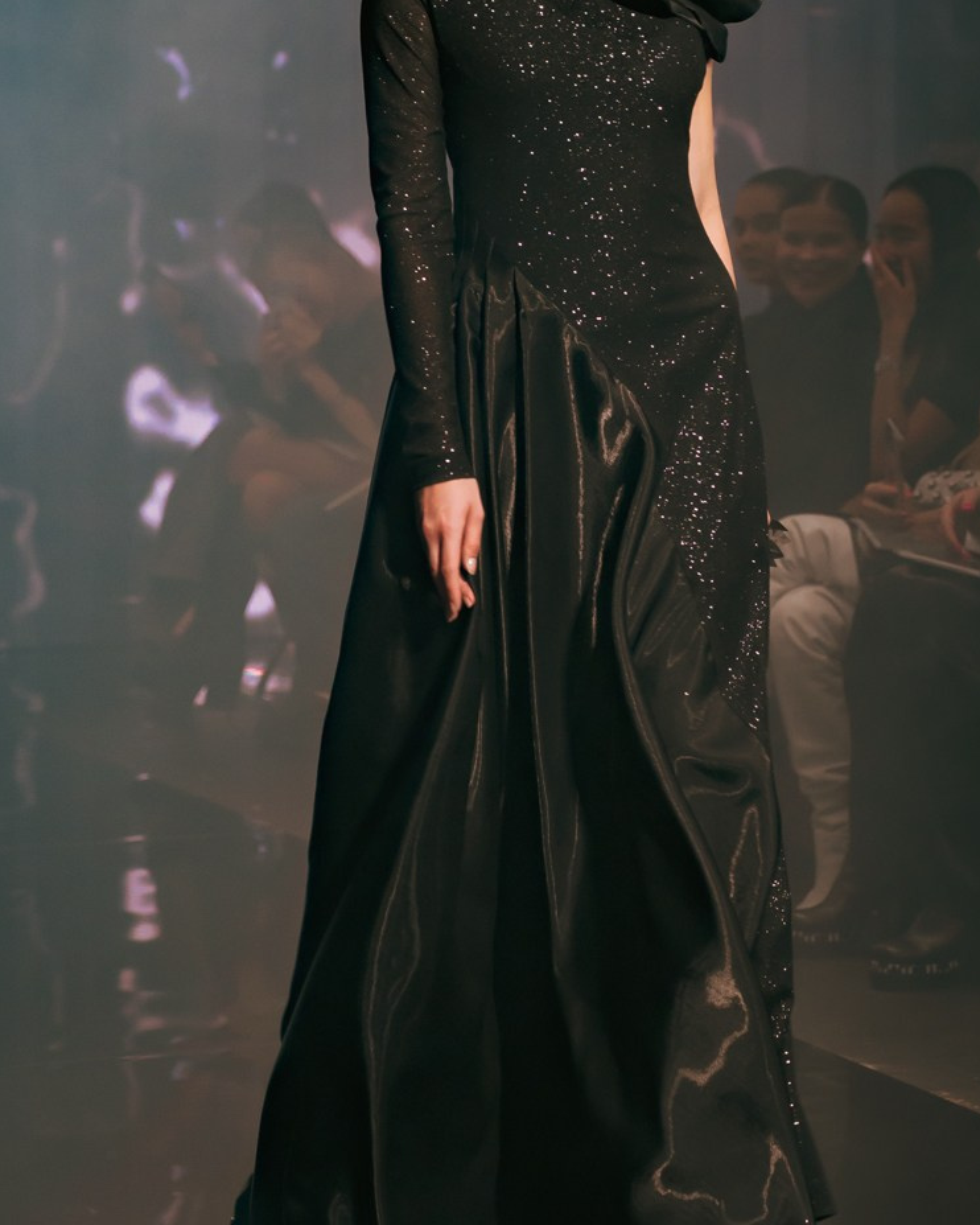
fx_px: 5002
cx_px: 802
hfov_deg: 11.1
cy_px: 400
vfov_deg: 13.9
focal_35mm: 138
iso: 1600
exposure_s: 1/200
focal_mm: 71
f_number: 3.5
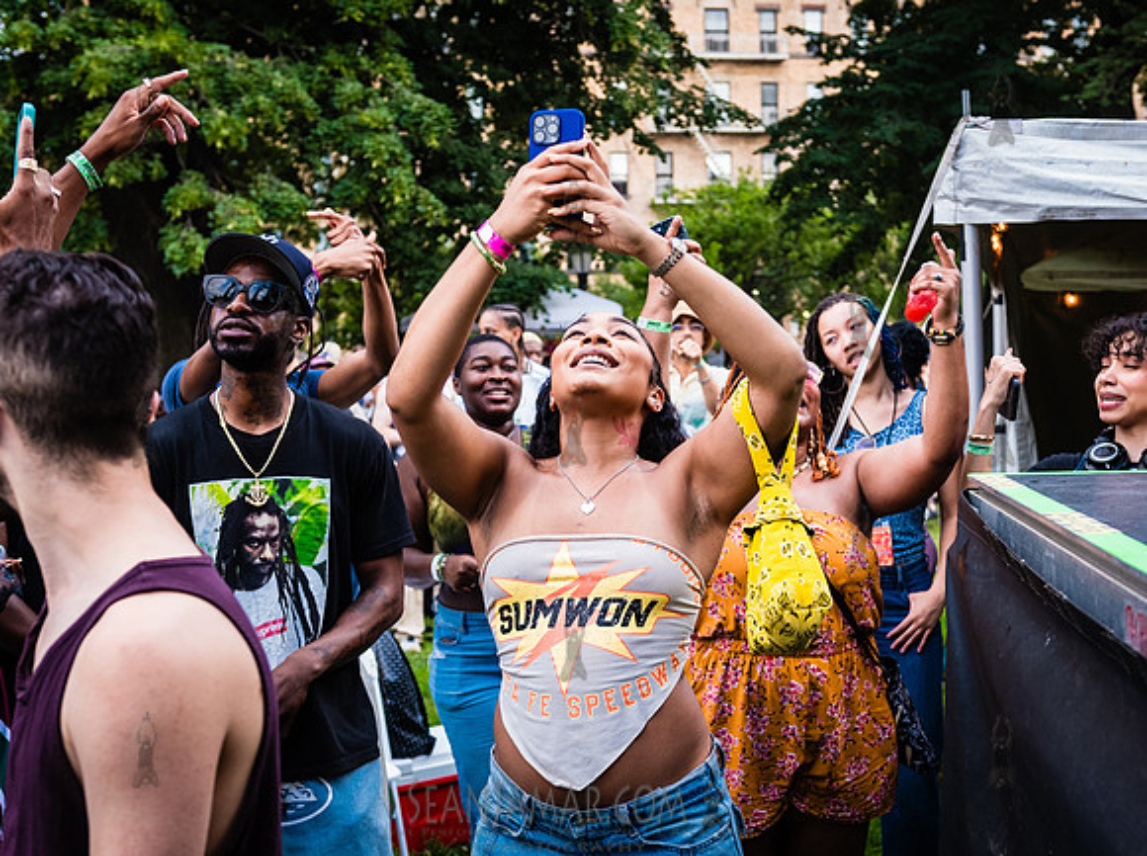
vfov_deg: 29.2
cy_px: 482
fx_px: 1640
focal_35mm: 50
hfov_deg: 38.5
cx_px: 636
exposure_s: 1/500
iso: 1000
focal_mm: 38
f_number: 3.5
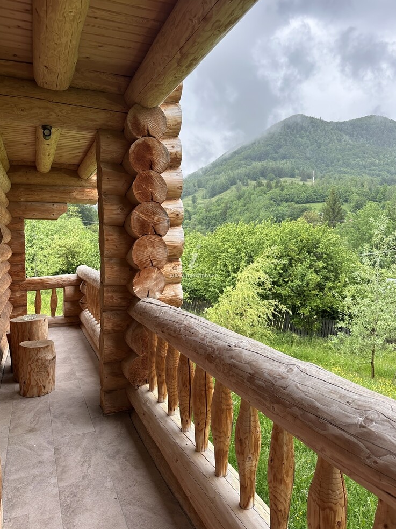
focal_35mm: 25
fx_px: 381
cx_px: 198
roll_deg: +0.3
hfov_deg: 54.9
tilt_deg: -2.7
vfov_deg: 69.4
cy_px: 264
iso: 80
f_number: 1.78
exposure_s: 1/241
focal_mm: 6.86
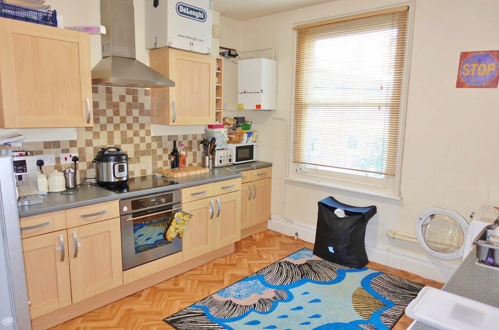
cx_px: 250
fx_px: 332
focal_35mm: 24
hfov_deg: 73.9
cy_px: 165
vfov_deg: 52.9
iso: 200
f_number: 1.8
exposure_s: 1/30
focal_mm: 8.8
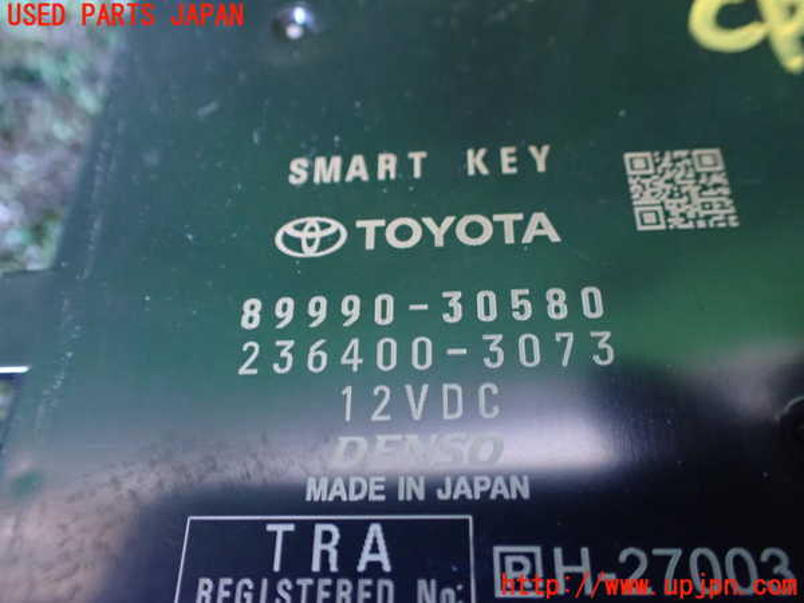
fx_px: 697
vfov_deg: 46.8
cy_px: 302
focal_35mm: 30
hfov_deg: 60.0
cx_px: 402
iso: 1250
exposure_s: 1/30
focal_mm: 5.4
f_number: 2.3
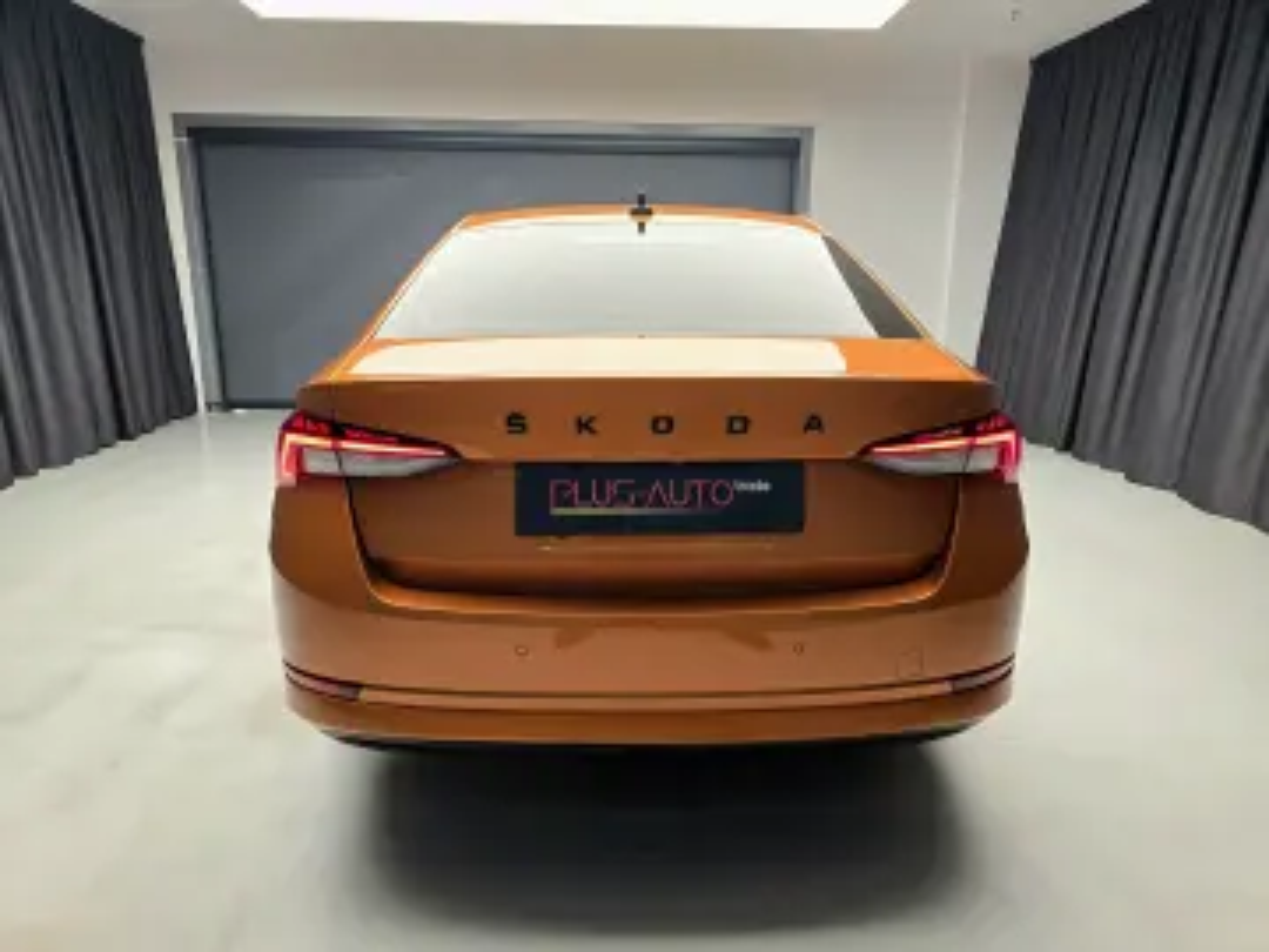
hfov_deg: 73.9
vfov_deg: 58.9
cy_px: 476
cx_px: 634
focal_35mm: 23
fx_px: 843
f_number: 1.7
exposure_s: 1/182
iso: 200
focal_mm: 6.3
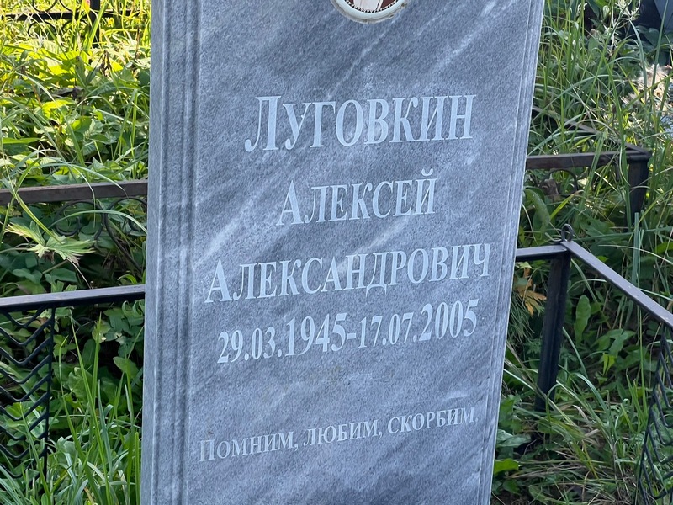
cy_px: 252
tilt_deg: -19.1
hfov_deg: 25.3
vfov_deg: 19.1
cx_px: 336
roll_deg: +0.4
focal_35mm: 77
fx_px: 1497
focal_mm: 9
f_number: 2.8
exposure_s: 1/124
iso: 32
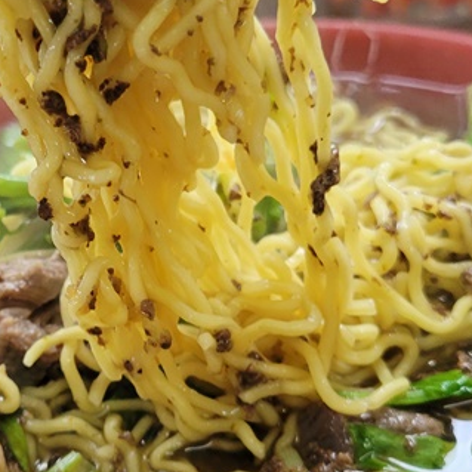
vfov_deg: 23.9
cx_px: 108
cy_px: 287
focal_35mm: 72
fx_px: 1111
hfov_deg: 23.7
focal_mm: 5.4
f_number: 1.8
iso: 200
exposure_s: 1/40
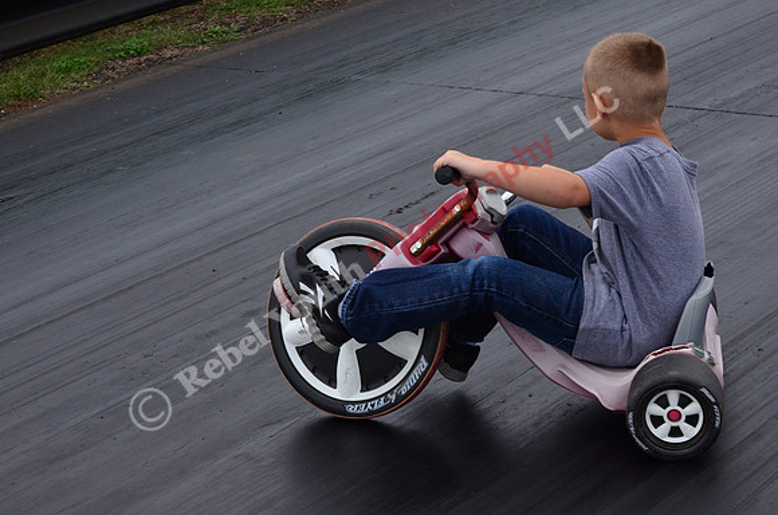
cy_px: 258
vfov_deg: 16.5
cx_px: 389
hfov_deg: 24.7
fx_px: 1779
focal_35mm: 82
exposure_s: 1/640
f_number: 13
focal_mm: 55
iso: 1000
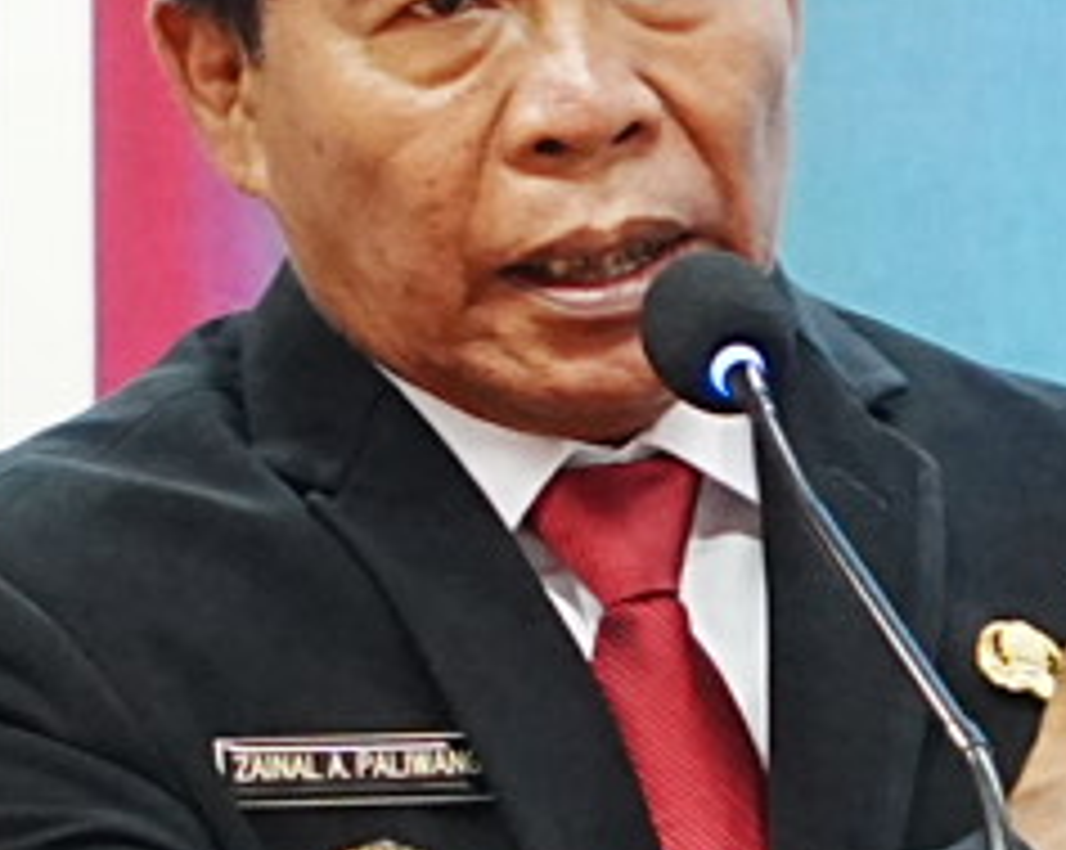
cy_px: 540
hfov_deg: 1.3
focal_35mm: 1539
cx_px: 553
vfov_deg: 1.0
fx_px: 48495
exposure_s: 1/125
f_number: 6.3
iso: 4000
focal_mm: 240
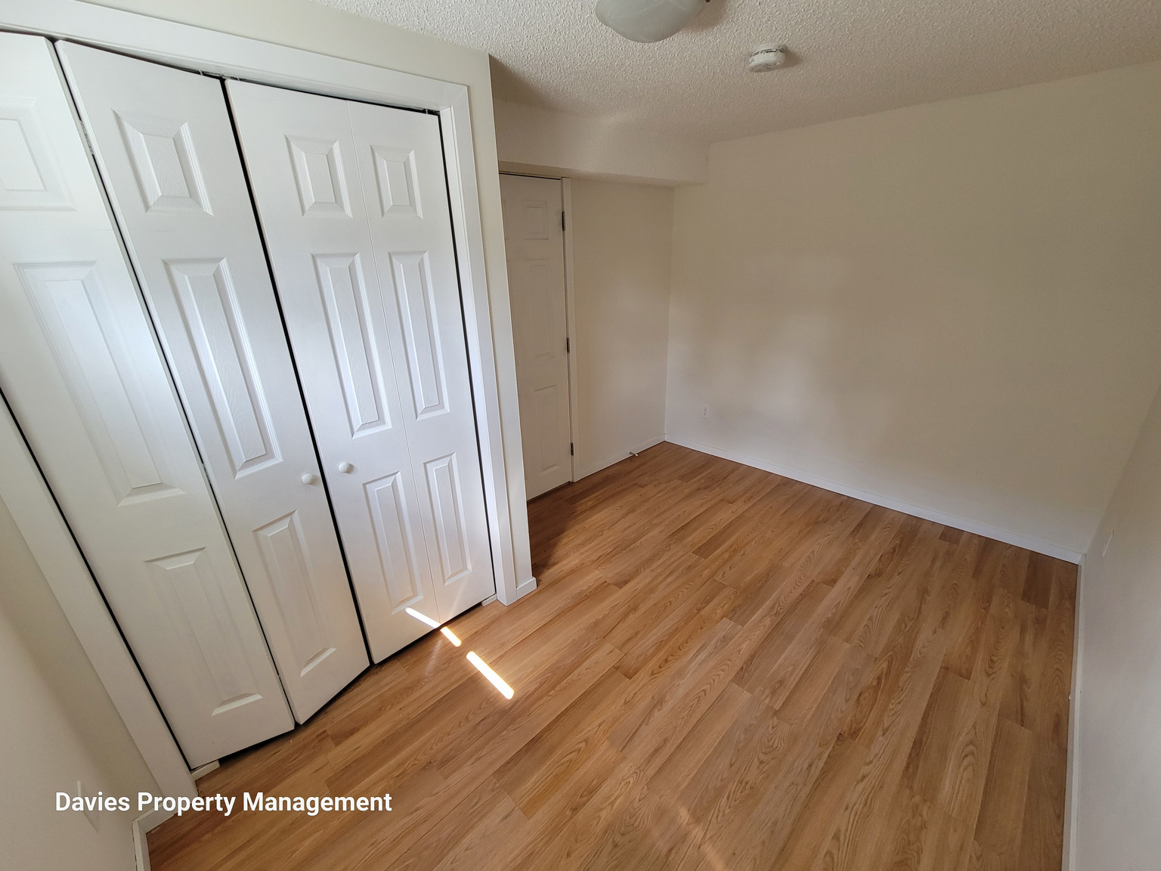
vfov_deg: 89.9
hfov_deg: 106.2
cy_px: 436
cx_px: 580
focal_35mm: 13
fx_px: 436
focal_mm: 2.2
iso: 160
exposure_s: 1/60
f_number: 2.2
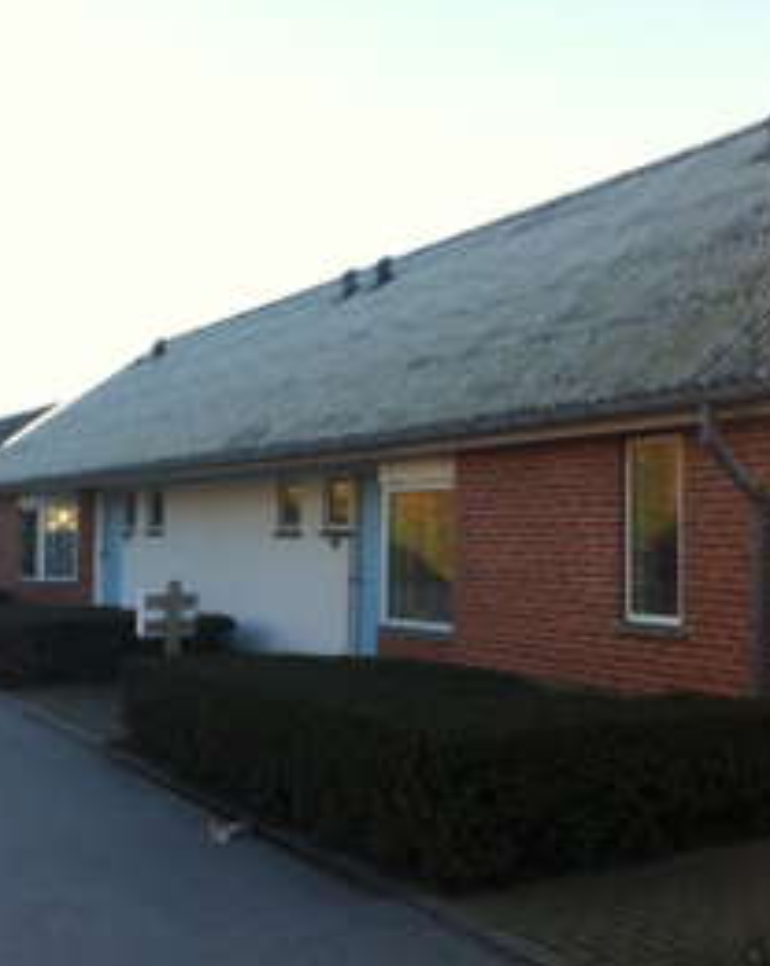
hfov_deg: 30.7
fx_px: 1399
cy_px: 477
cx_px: 478
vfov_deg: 38.1
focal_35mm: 49
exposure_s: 1/190
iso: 80
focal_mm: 3.85
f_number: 2.8
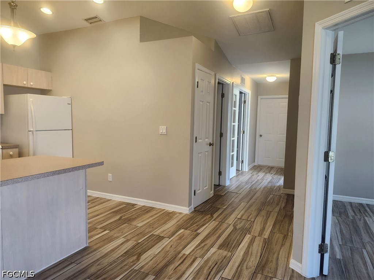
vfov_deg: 58.9
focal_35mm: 23
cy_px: 140
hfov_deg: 73.9
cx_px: 187
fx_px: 248
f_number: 1.8
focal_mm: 5.54
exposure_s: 1/120
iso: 160
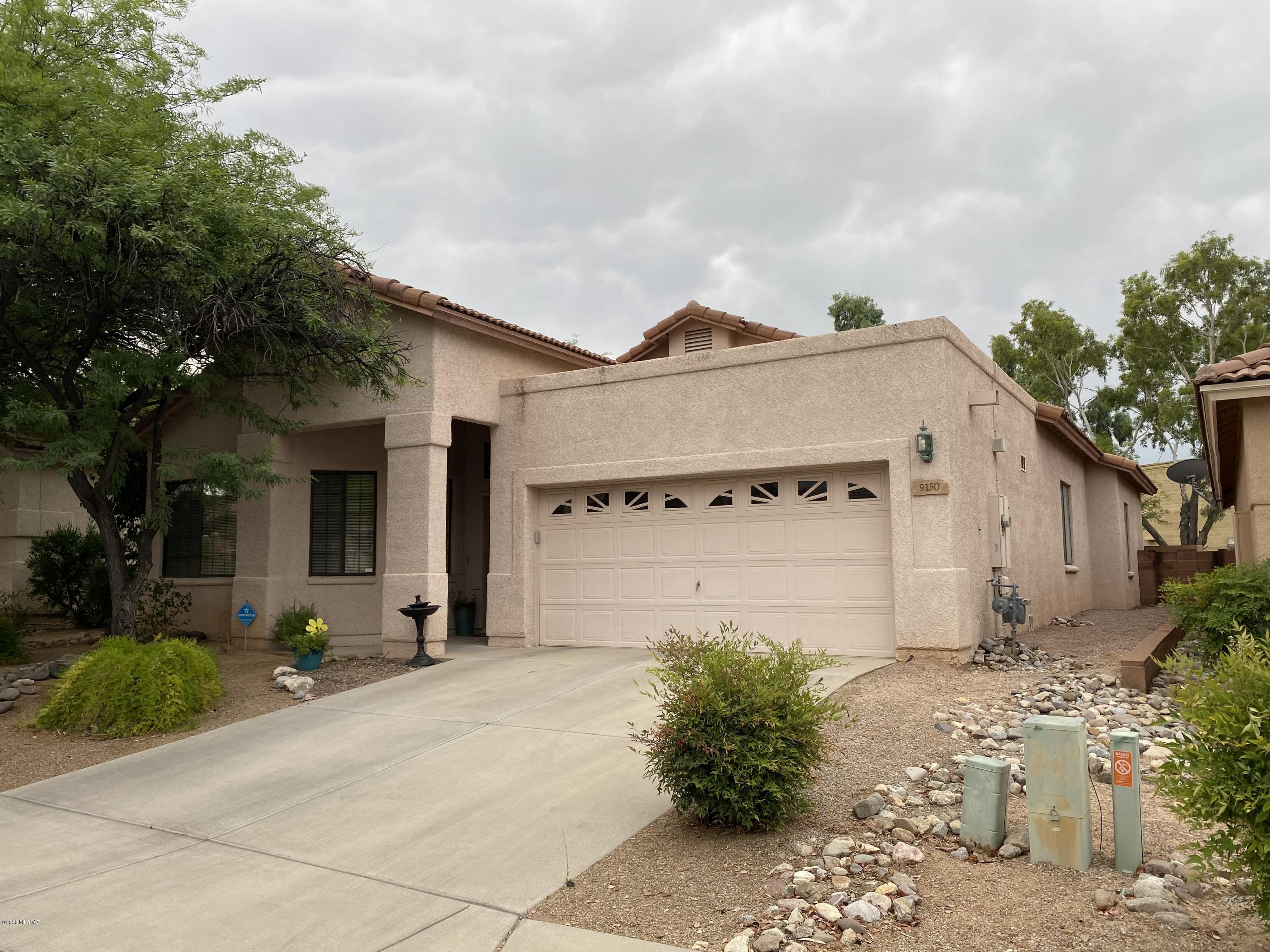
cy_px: 476
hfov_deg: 67.3
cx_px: 635
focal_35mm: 26
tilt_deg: +5.2
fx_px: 954
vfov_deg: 53.1
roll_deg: +1.1
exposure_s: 1/529
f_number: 1.8
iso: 32
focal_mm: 4.25
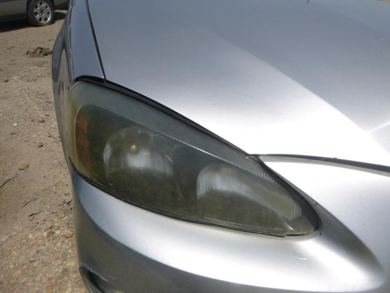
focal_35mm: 25
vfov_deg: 54.9
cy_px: 146
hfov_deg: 69.4
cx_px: 195
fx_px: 282
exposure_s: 1/1000
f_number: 3.9
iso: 100
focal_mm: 4.5
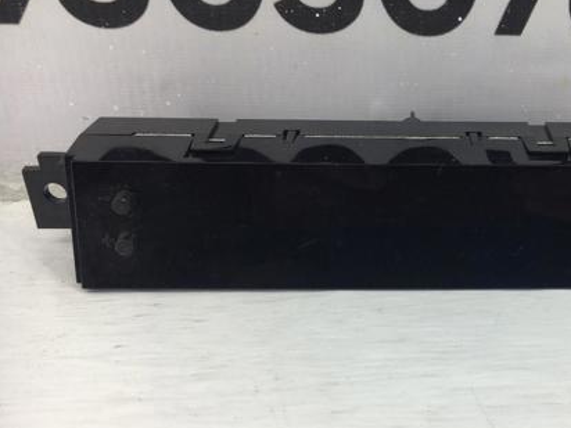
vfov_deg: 32.0
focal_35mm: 45
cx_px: 442
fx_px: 742
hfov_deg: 40.6
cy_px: 271
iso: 25
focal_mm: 4.15
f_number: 2.2
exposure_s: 1/50
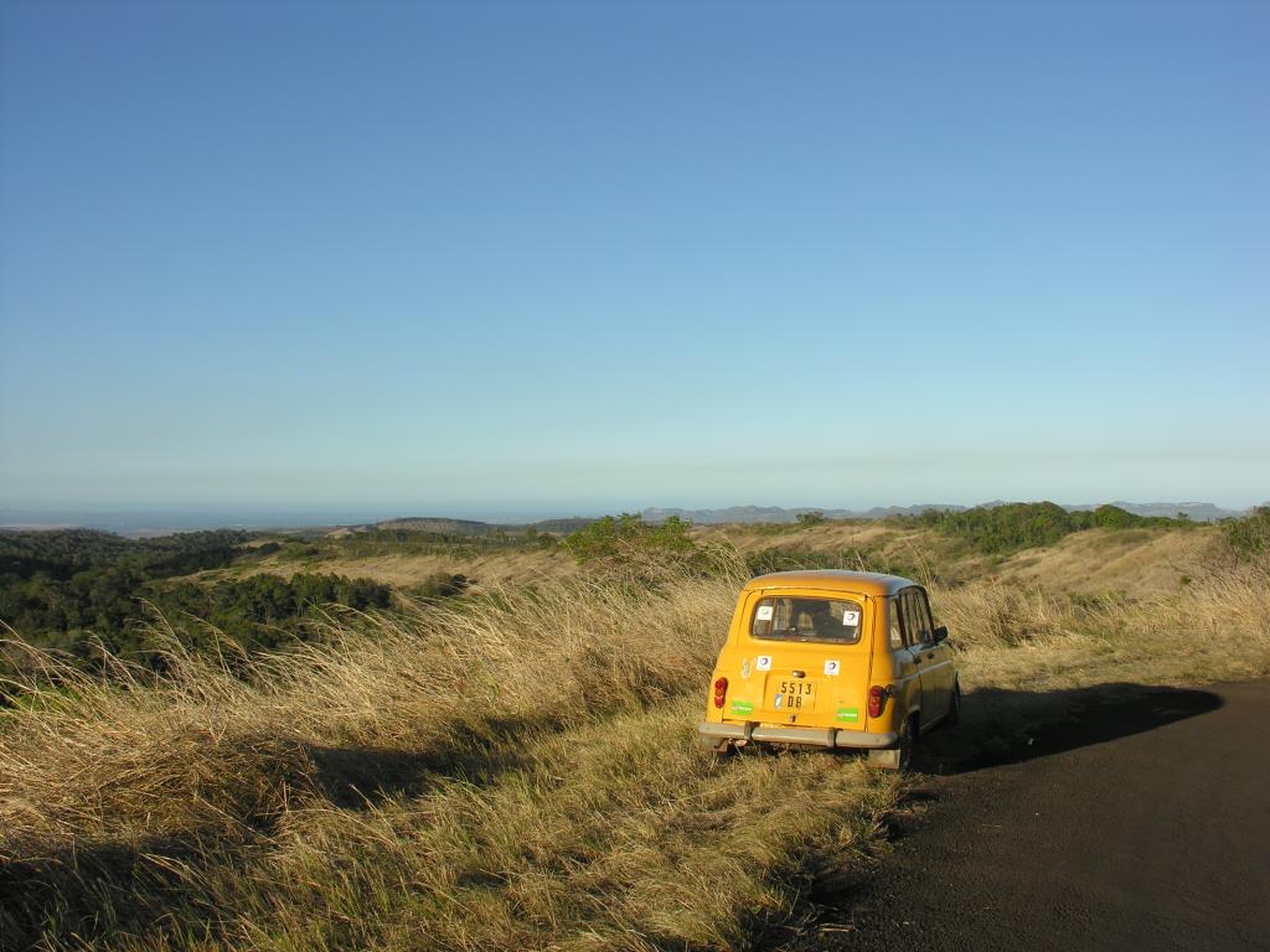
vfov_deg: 40.7
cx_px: 635
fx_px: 1284
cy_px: 476
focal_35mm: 35
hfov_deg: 52.6
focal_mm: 8.9
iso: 50
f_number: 6.3
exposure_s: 1/205
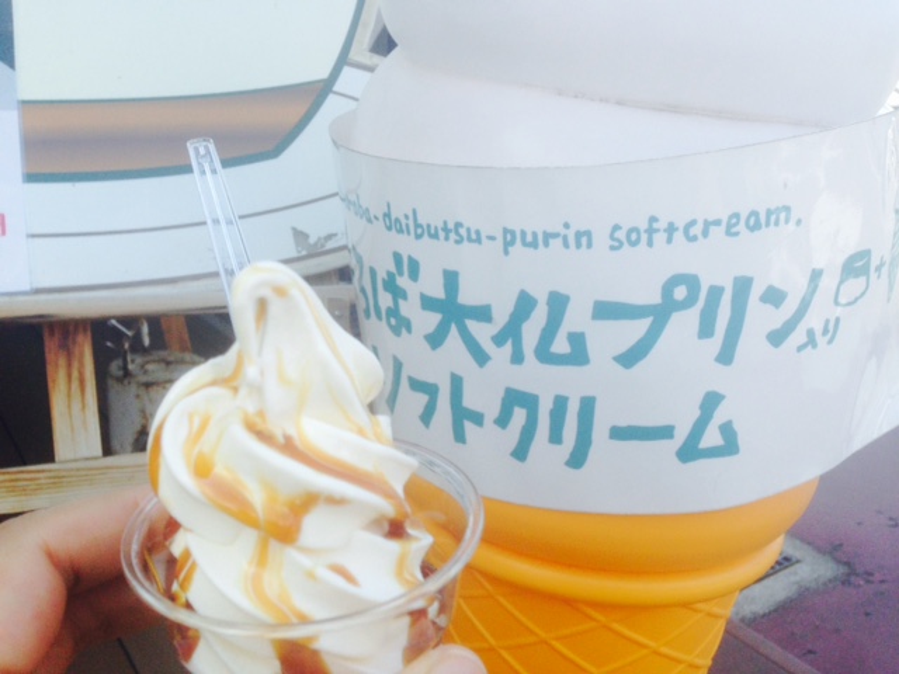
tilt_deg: -20.0
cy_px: 337
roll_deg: -1.7
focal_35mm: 33
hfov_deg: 55.4
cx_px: 450
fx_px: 857
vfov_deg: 42.9
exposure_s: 1/542
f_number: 2.4
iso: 50
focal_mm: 4.12
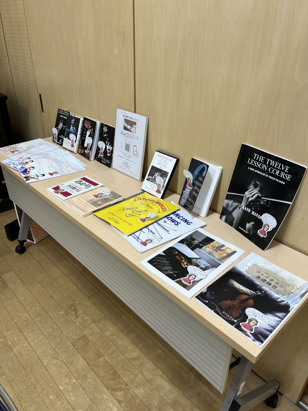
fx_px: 308
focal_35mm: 26
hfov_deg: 53.1
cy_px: 206
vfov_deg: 67.3
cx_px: 154
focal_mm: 5.7
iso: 50
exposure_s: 1/100
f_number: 1.5
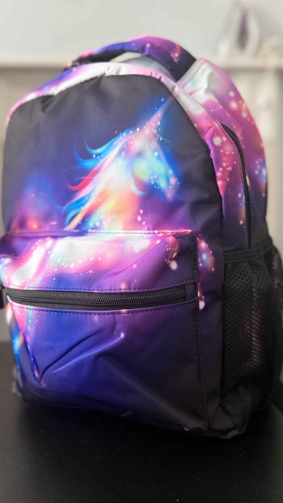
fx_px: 360
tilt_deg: -7.5
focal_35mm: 27
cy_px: 258
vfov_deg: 69.8
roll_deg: +0.5
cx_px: 133
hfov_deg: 42.9
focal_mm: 6.76
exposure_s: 1/60
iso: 250
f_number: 1.78
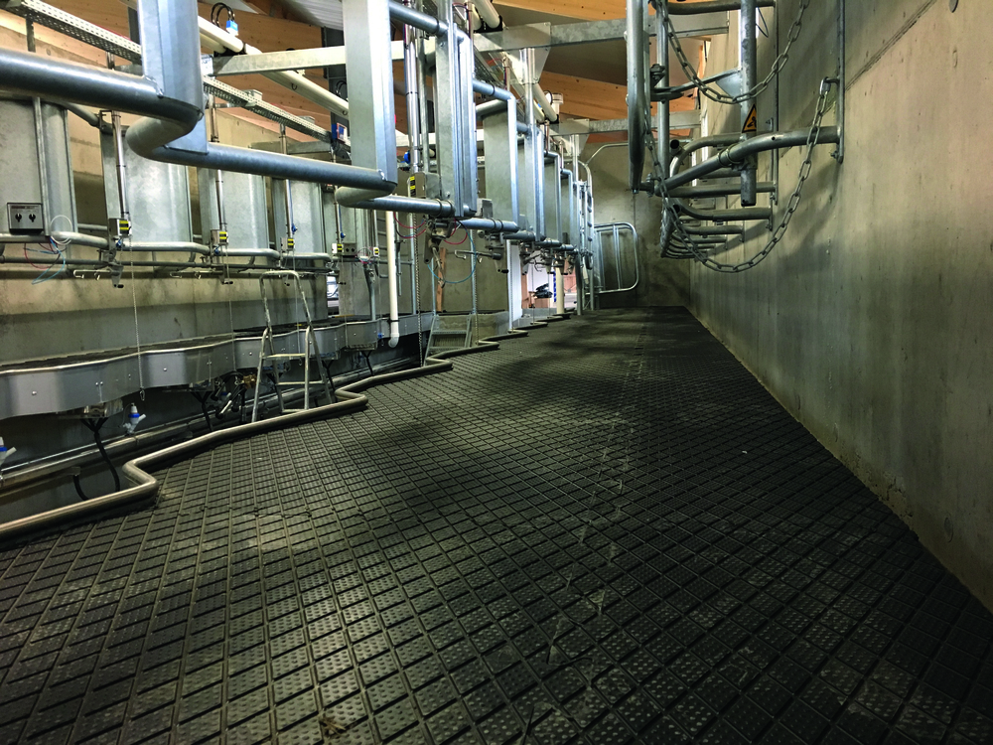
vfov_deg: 48.2
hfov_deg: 61.7
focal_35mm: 29
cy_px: 372
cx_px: 496
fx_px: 832
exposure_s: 1/33
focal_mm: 4.15
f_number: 2.2
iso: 200
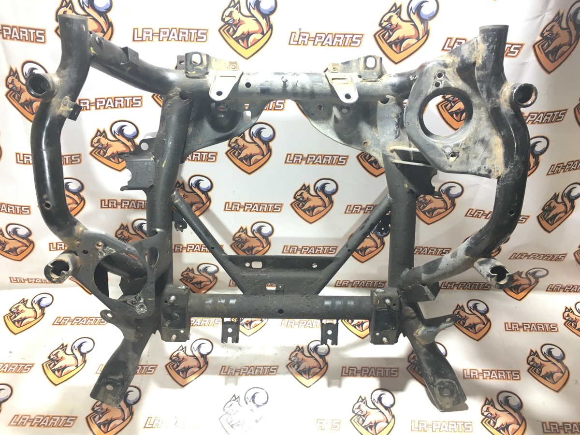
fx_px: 486
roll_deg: -0.4
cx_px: 290
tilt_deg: -41.7
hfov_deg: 61.7
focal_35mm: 29
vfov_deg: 48.2
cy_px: 218
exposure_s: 1/33
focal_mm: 4.15
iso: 80
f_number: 2.2
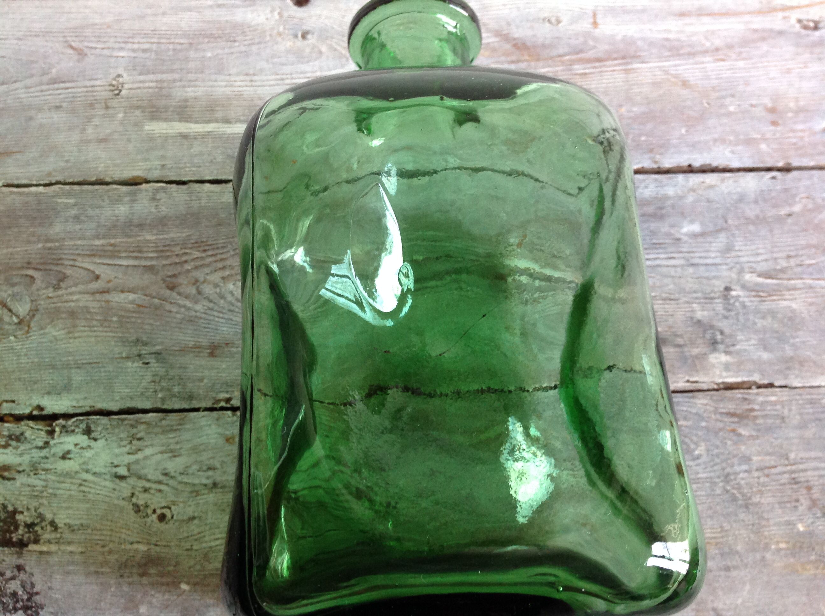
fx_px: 833
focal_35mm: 35
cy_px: 308
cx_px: 412
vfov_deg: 40.6
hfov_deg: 52.7
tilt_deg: -69.4
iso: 160
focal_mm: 4.28
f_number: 2.4
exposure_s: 1/15
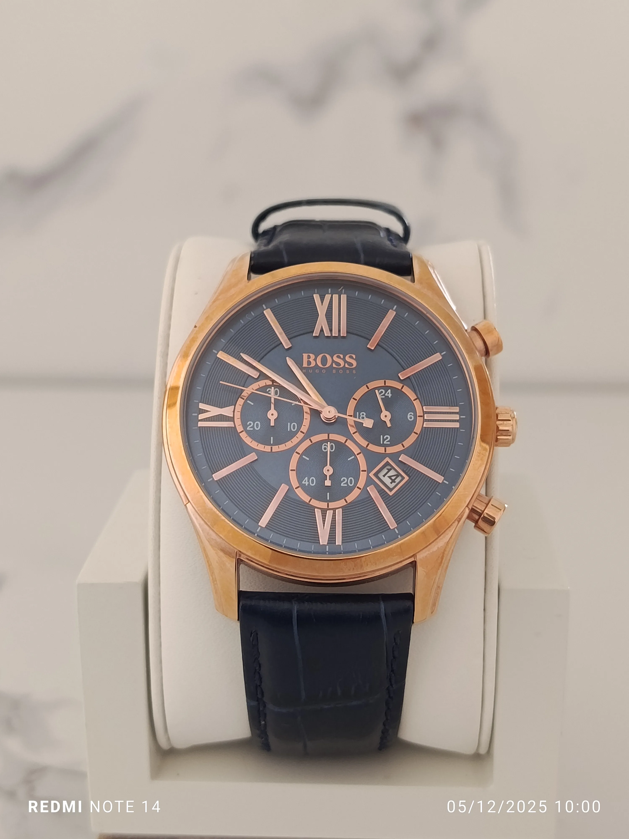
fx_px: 1163
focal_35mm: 48
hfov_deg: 30.3
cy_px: 420
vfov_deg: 39.7
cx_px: 314
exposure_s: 1/50
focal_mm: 5.24
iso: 603
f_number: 1.7
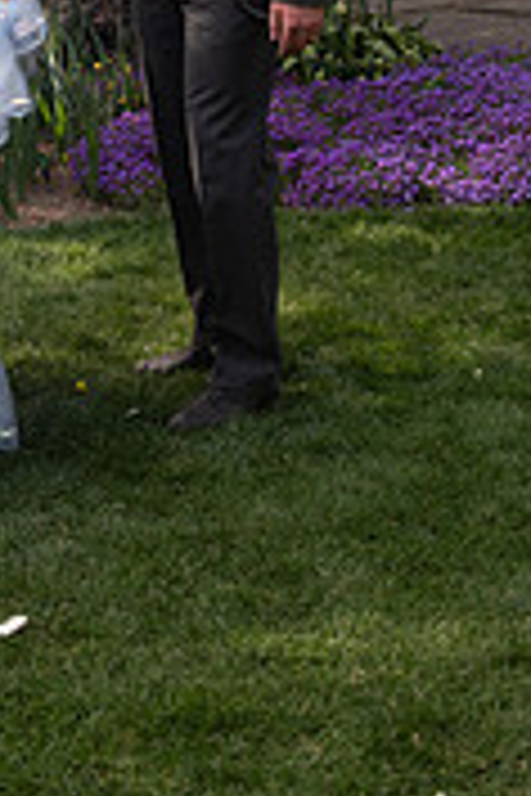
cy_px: -126
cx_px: -45
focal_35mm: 112
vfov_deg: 17.5
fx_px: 2478
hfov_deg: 12.0
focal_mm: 44
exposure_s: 1/125
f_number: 5.6
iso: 250
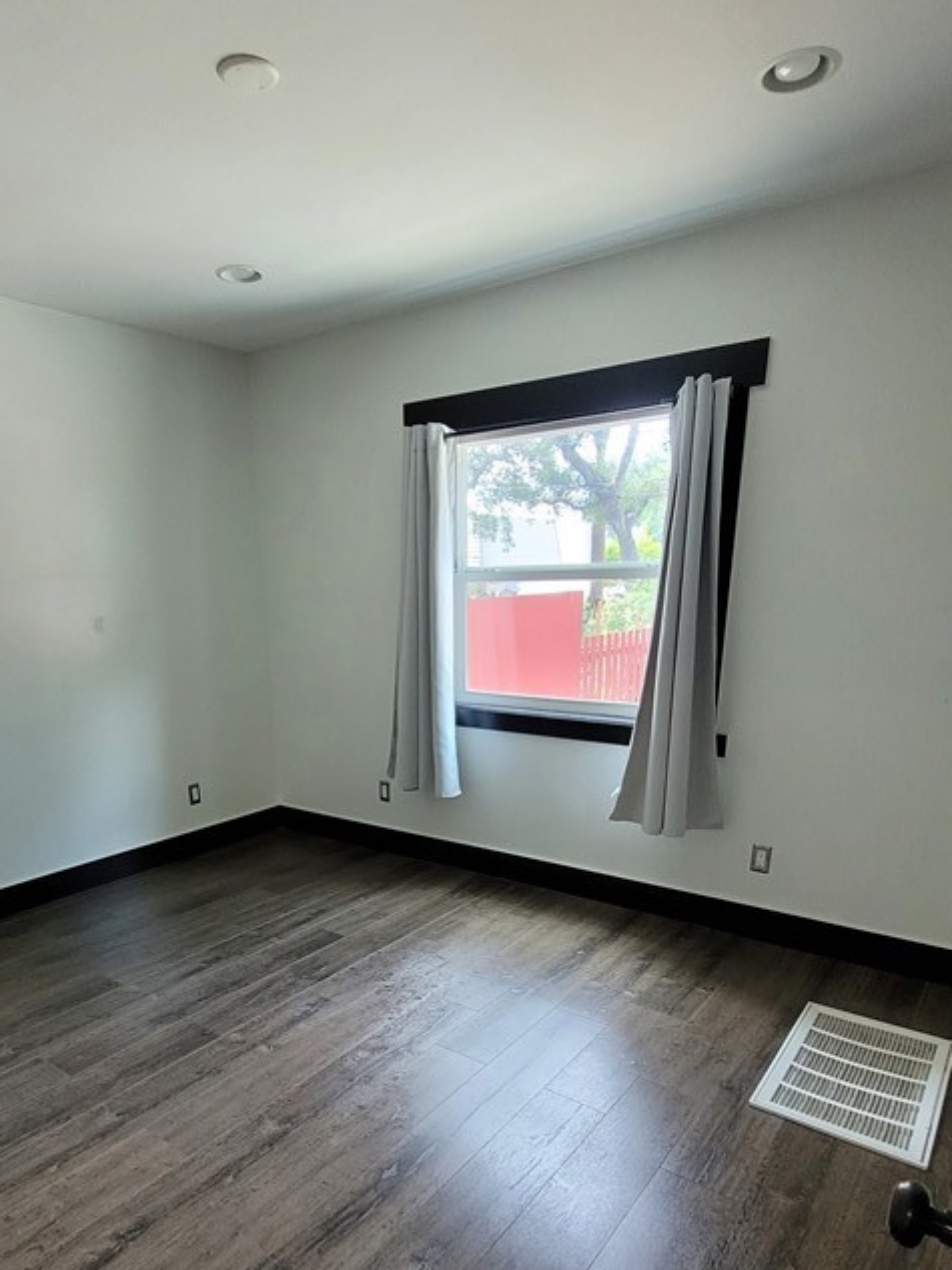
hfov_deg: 63.2
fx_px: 771
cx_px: 421
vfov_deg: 76.7
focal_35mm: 21
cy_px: 837
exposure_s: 1/60
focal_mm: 1.74
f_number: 2.2
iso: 250
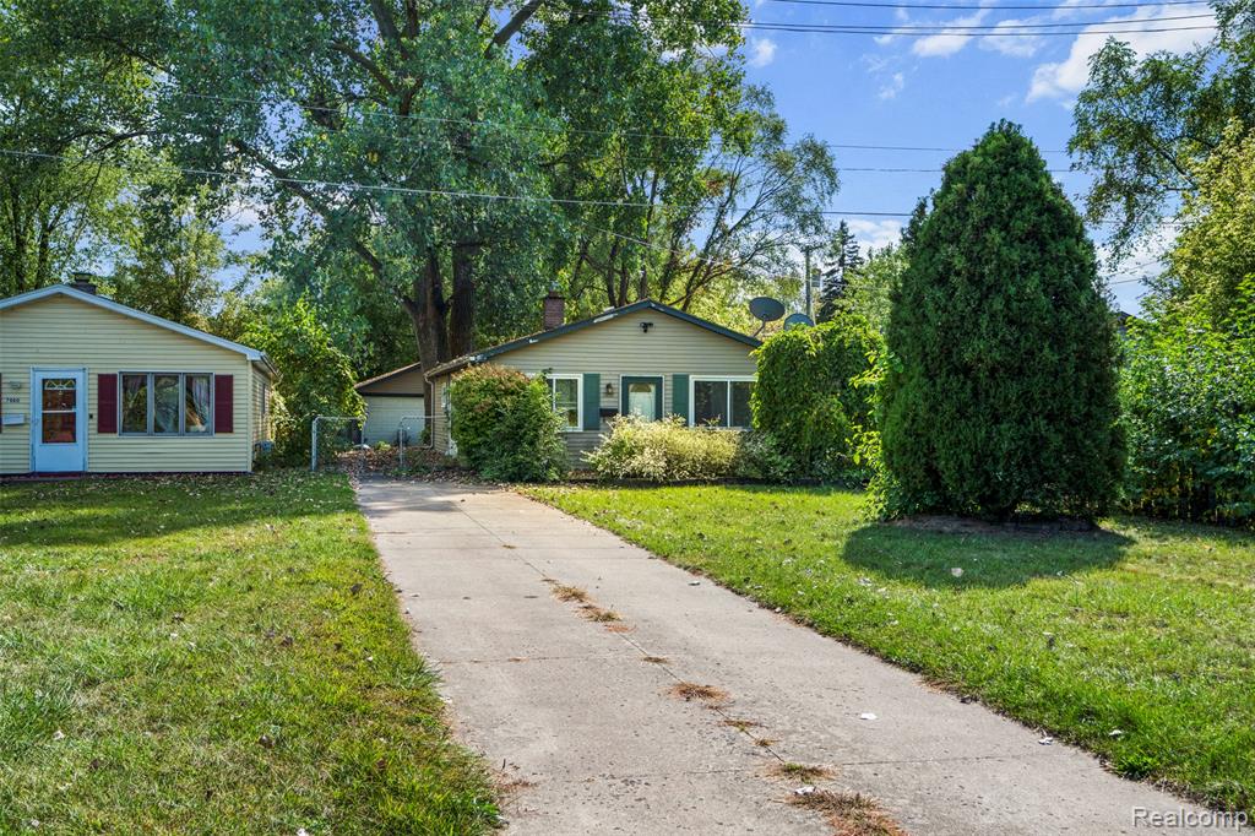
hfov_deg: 54.4
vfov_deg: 37.8
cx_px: 628
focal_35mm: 35
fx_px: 1220
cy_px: 418
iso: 100
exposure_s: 1/125
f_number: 8
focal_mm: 35
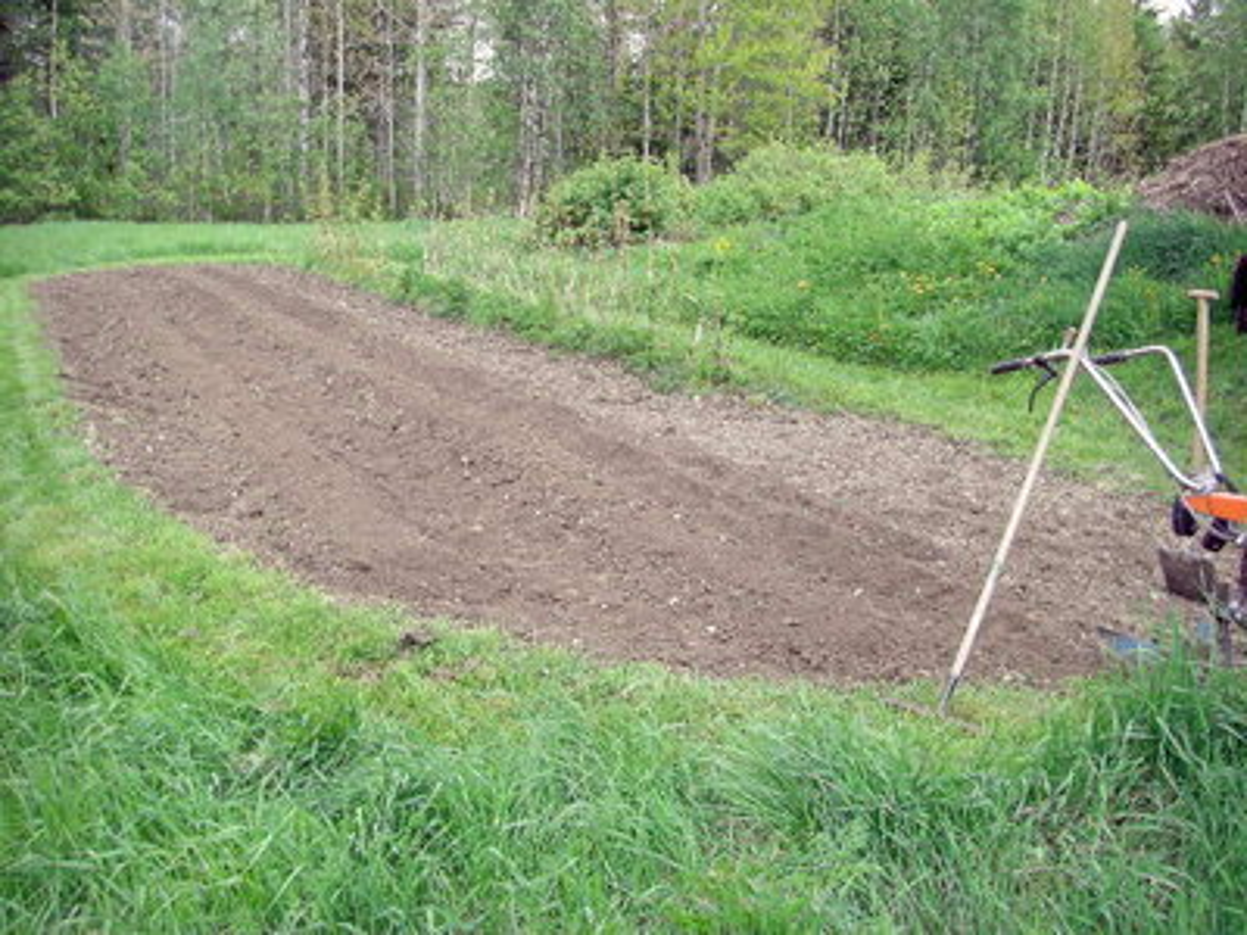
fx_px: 1369
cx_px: 624
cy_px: 468
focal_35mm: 38
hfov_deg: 49.0
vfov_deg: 37.7
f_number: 3.4
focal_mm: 6.3
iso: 100
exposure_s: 1/80
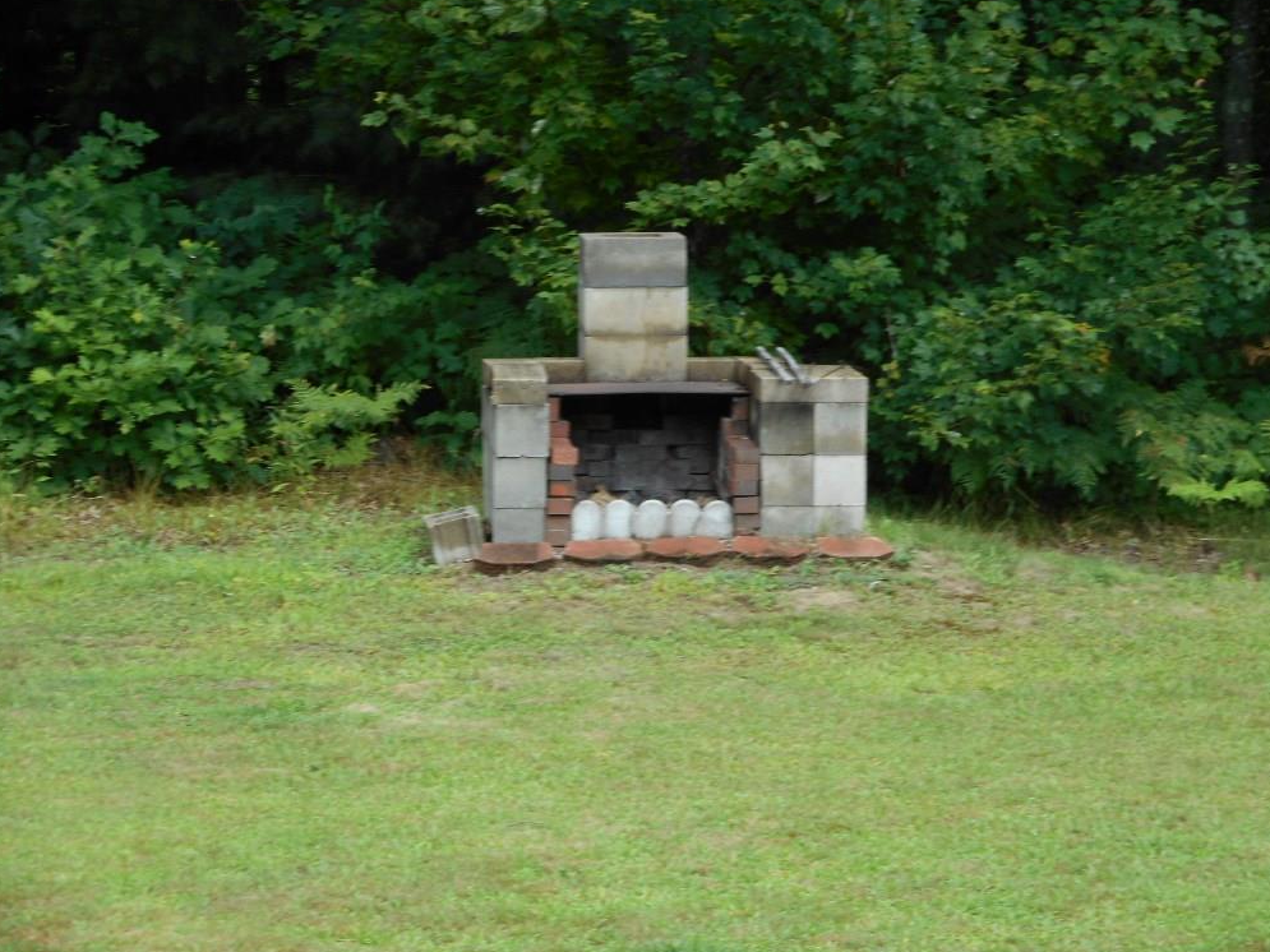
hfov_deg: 18.7
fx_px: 3852
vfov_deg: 14.1
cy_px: 471
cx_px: 625
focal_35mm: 105
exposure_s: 1/80
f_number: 5.8
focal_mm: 18.2
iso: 80
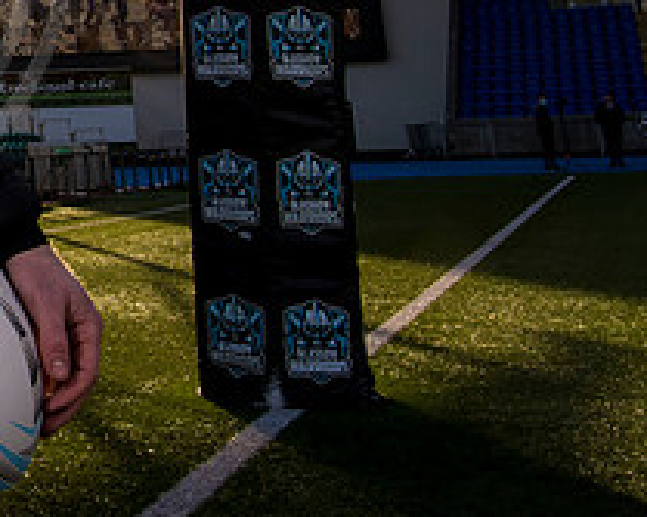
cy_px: -128
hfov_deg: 20.8
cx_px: -431
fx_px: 1359
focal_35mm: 71
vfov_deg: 20.0
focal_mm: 20
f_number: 13
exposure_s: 1/160
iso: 250
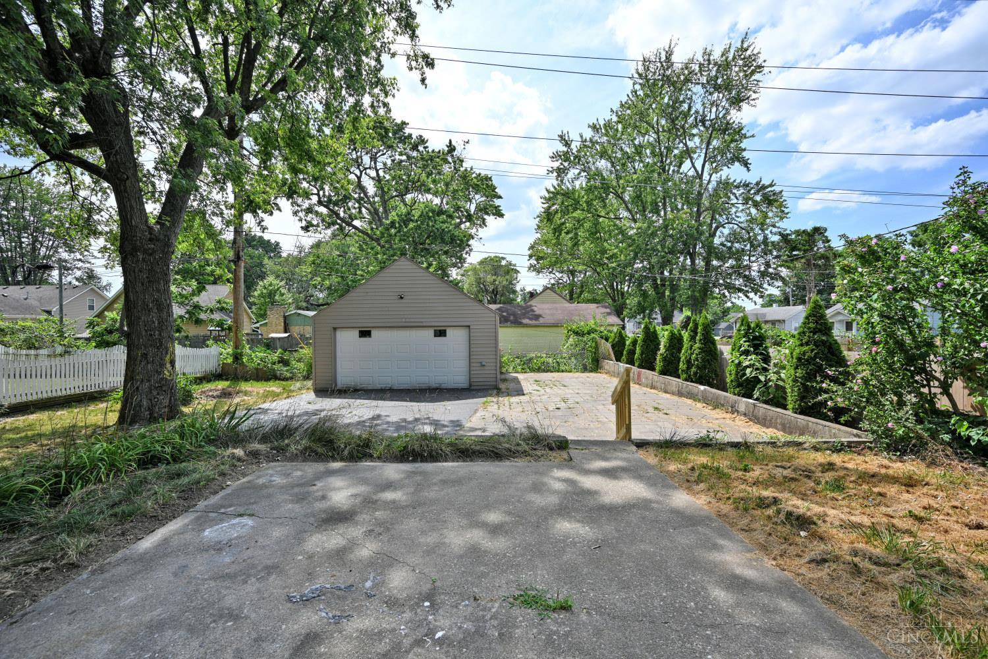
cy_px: 330
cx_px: 494
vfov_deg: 79.2
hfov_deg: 102.3
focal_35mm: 14
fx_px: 398
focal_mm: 14.5
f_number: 6.3
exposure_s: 1/320
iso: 100
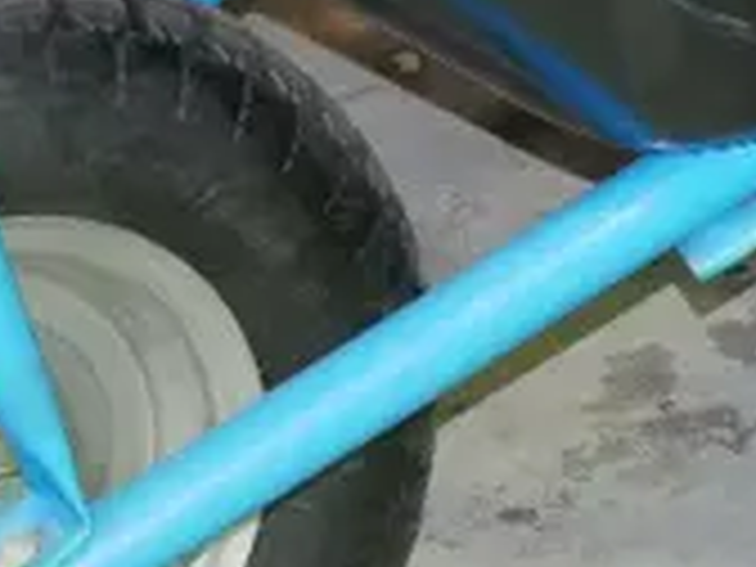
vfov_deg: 5.3
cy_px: -362
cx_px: 904
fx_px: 6115
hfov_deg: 7.0
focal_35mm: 280
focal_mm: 23
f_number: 4.3
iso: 3200
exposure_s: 1/80
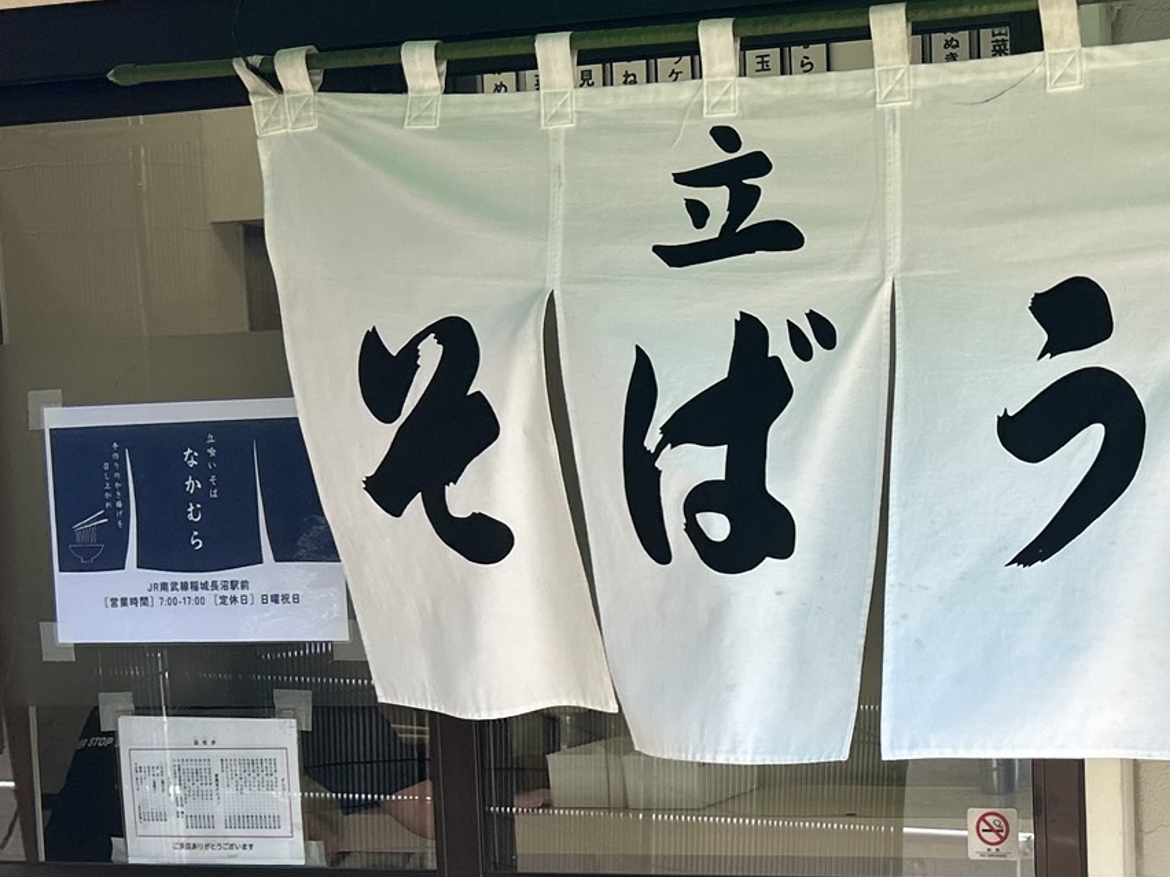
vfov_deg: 23.8
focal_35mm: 61
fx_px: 2062
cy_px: 666
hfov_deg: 30.4
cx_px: 1037
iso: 50
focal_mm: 5.7
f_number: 1.5
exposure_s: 1/1112
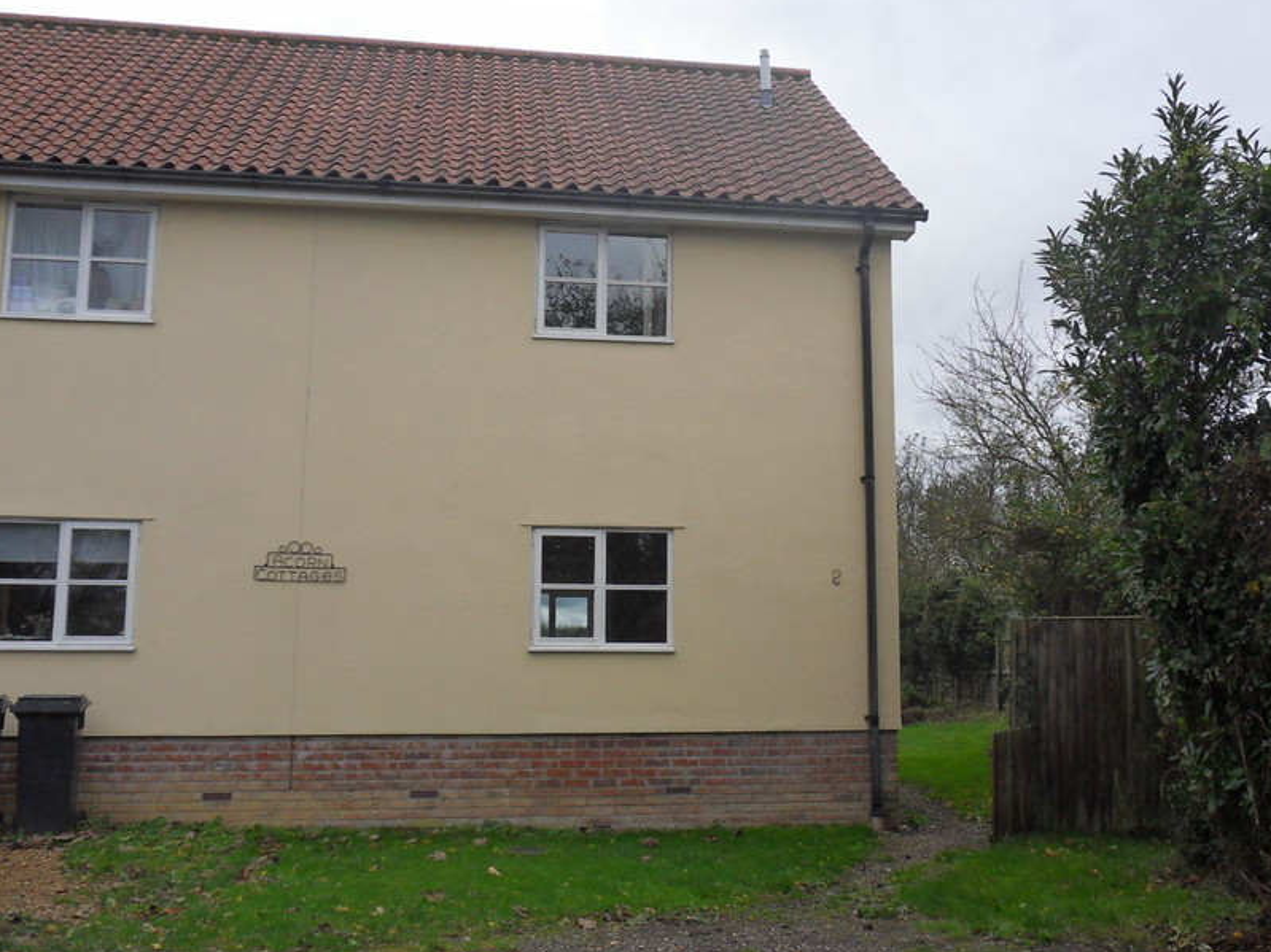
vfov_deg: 35.1
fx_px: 1505
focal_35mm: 41
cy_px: 437
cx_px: 751
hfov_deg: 45.6
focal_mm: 5.6
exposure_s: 1/90
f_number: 8.2
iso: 80
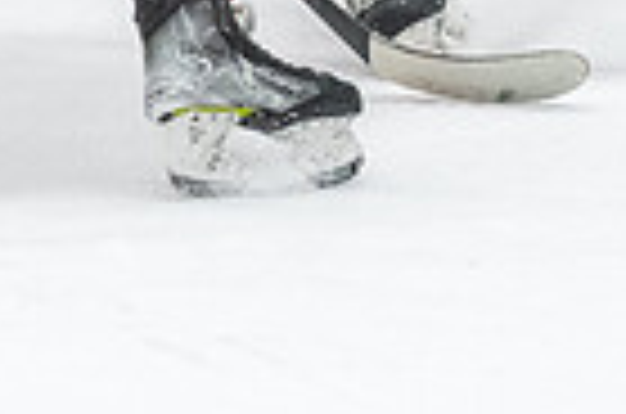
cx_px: 12
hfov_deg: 3.0
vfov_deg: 2.0
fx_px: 12110
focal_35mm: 698
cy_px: -193
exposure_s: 1/800
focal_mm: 78
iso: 3200
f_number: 2.8
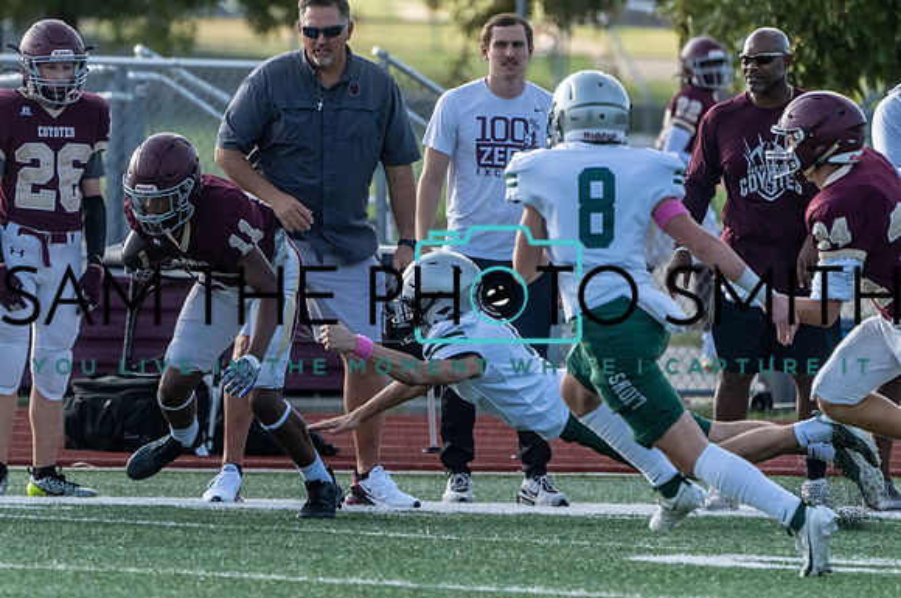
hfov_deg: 2.9
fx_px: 18017
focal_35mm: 721
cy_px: 272
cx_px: 265
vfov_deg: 1.9
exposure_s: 1/1250
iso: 1000
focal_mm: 510
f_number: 8
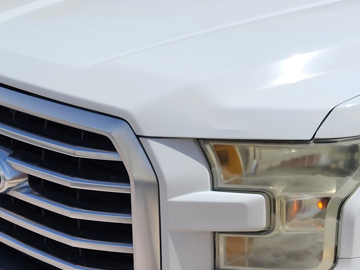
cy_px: 127
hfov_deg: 22.9
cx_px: 330
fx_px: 863
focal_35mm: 83
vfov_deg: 17.8
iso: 12
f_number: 1.8
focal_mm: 6.4
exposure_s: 1/2222
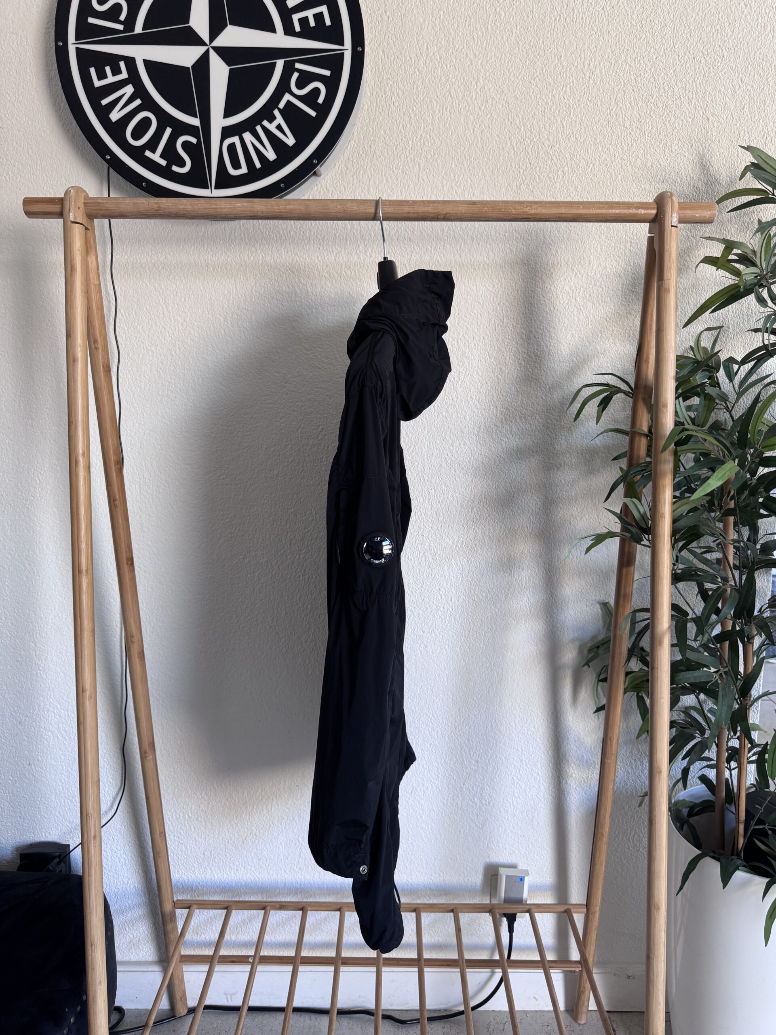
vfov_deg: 71.6
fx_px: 717
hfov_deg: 56.8
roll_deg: -0.3
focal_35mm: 24
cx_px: 388
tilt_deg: -9.4
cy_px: 518
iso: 200
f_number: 1.78
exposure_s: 1/109
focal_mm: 6.76
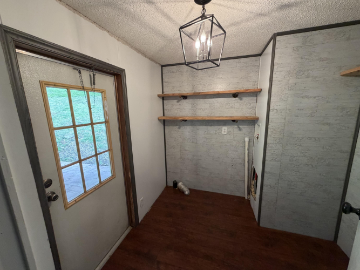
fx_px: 146
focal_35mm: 14
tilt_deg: -10.9
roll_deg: +1.9
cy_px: 135
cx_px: 180
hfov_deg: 102.1
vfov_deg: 85.7
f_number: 2.2
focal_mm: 2.22
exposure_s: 1/60
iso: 250
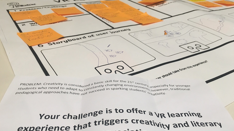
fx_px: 199
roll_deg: -2.7
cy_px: 70
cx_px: 117
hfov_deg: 61.0
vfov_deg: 36.7
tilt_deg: -31.5
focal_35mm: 32
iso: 64
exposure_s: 1/30
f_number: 2.2
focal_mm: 4.15
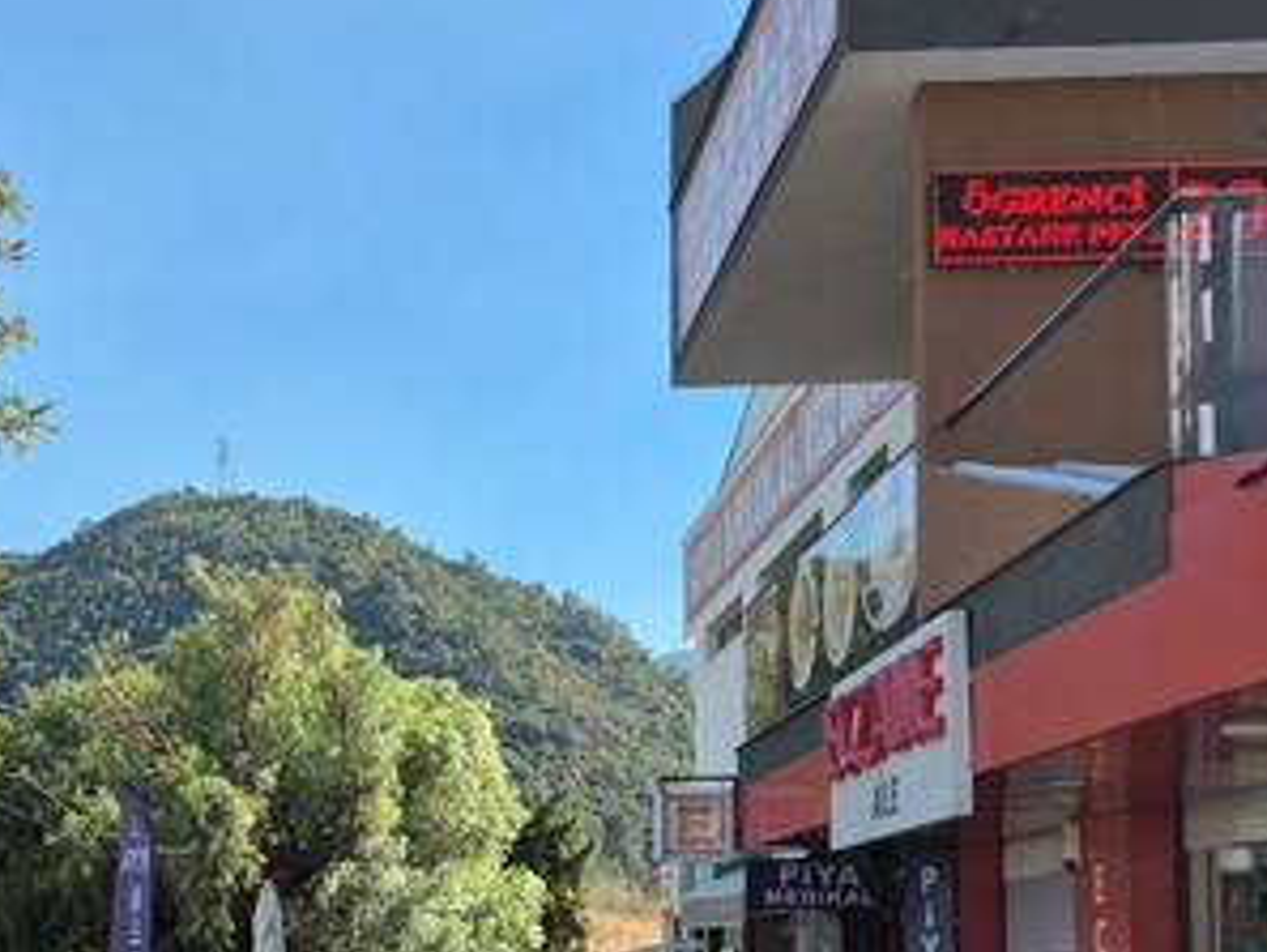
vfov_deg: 23.3
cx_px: 175
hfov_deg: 30.1
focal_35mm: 62
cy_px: 768
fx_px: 2270
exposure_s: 1/1312
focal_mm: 5.4
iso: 25
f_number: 1.8
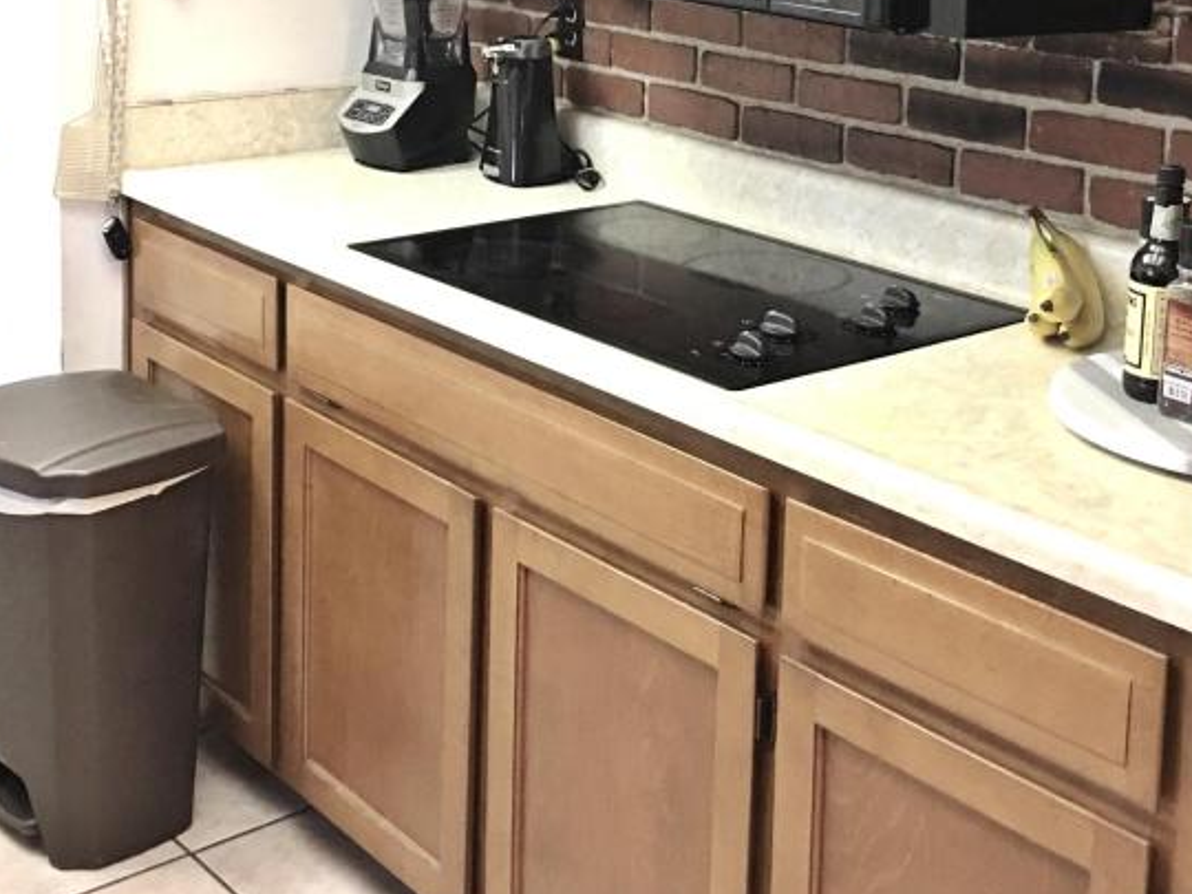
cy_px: 106
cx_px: 614
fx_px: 1894
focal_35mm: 55
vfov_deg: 25.8
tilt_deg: -9.3
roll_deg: -1.9
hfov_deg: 34.9
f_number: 2.2
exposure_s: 1/8
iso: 100
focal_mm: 4.15
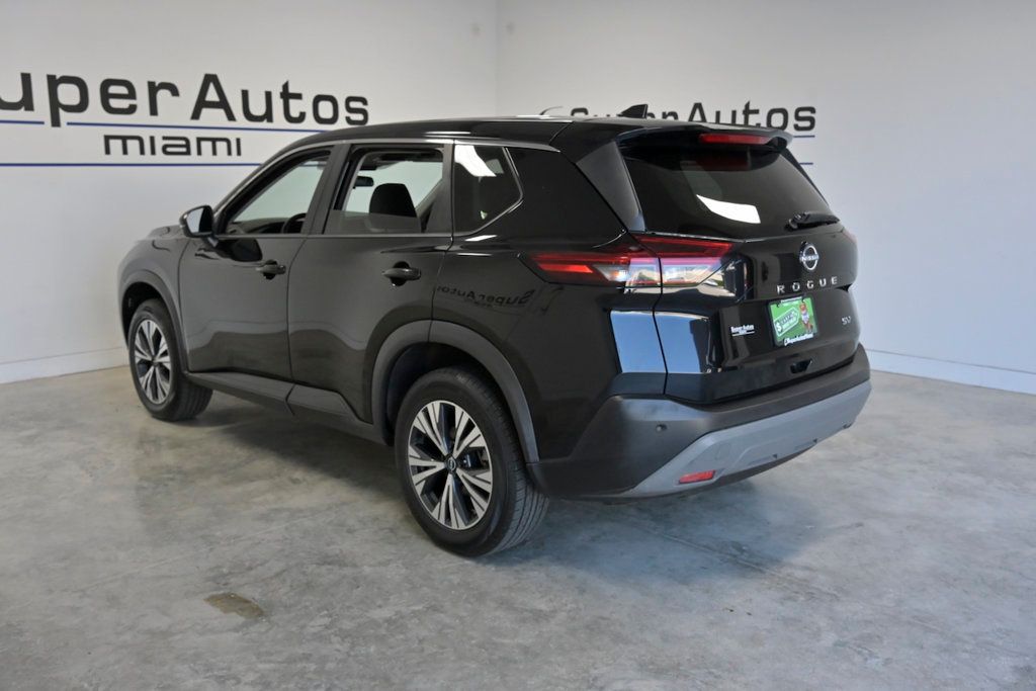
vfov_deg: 42.3
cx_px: 518
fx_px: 892
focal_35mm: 31
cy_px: 346
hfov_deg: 60.3
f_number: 5.6
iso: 2500
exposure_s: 1/1000
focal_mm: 31
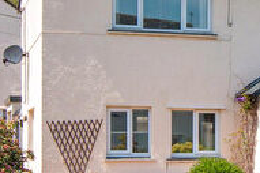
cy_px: 13
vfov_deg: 12.3
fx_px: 794
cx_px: 256
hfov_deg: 18.2
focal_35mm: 110
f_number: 8
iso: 100
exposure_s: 1/400
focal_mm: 20
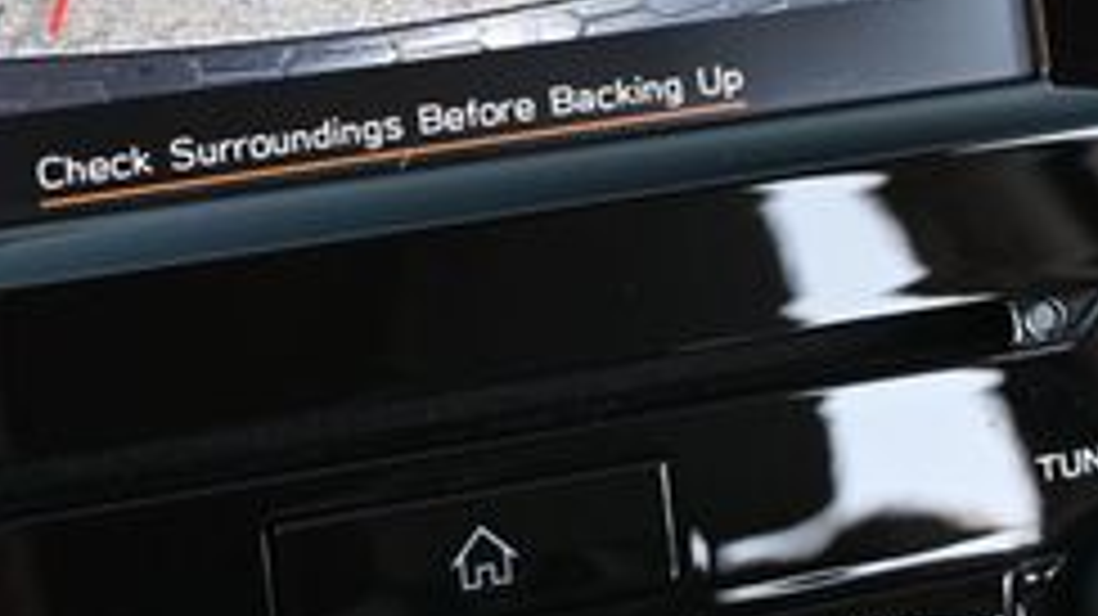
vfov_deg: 11.9
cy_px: -198
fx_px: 2881
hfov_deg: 21.3
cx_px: 212
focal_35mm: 99
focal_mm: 24
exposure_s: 1/125
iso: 500
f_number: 4.2
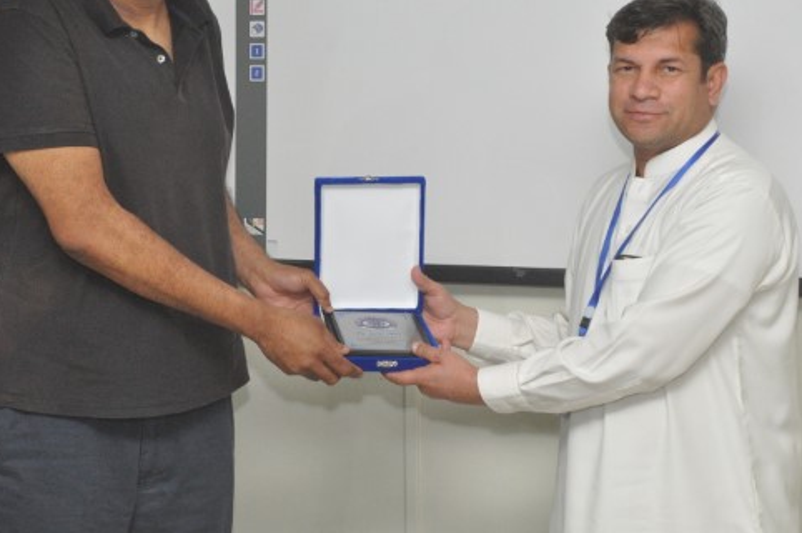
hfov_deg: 18.9
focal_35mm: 108
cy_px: 147
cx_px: 352
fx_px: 2403
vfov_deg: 12.6
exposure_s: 1/60
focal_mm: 48
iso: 2000
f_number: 7.1
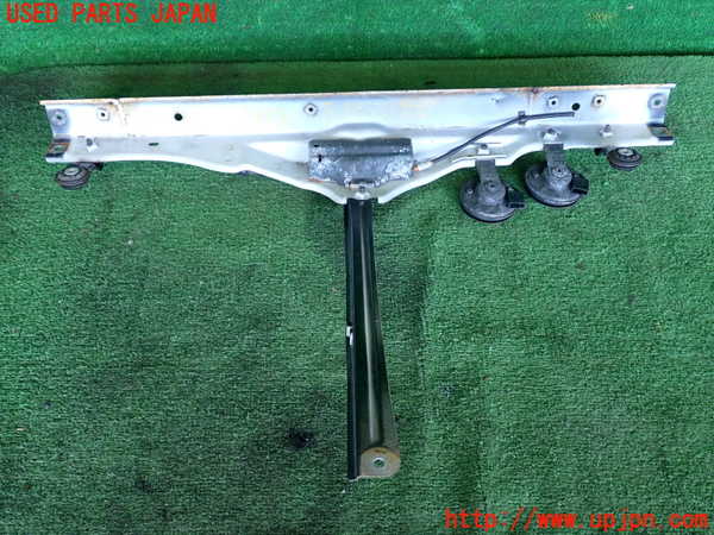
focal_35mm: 36
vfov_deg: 39.7
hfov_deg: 51.4
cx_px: 357
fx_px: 743
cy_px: 268
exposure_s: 1/125
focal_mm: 6.37
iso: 500
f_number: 2.5
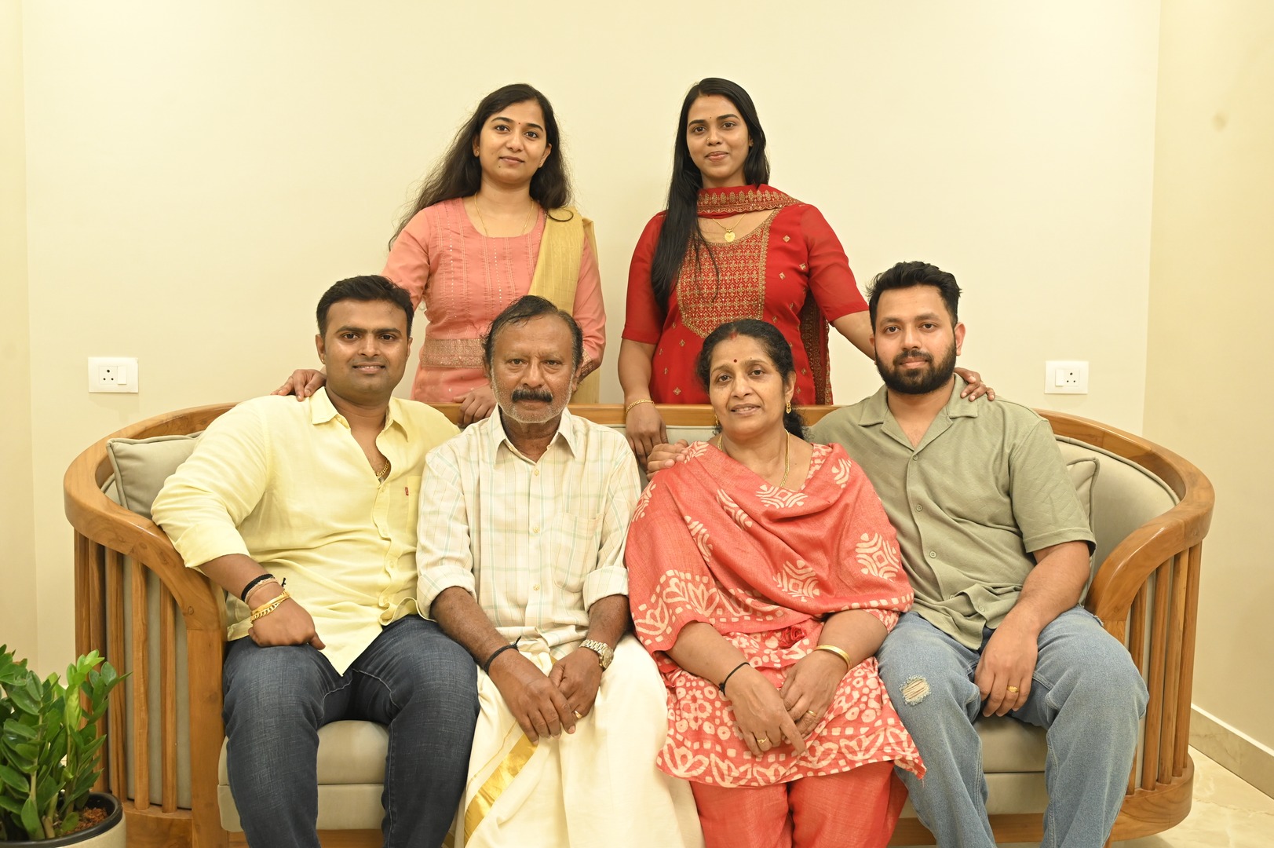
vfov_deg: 33.4
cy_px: 424
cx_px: 637
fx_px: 1415
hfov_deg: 48.5
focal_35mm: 40
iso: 3200
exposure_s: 1/125
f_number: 5.6
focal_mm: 40
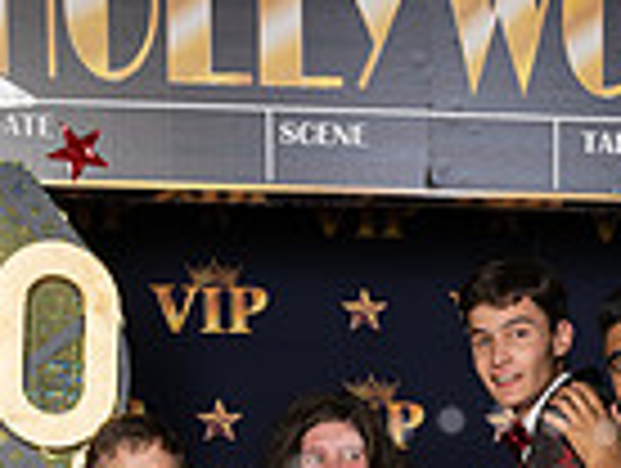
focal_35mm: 125
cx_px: 495
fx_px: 2246
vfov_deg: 11.1
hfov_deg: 15.6
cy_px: 824
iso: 320
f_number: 8
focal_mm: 40
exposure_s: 1/100
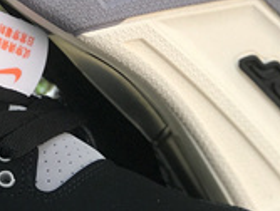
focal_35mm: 252
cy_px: 75
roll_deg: -0.9
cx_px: -2
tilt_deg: -6.9
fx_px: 2043
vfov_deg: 5.9
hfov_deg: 7.8
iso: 25
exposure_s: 1/100
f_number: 2.8
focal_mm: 6.6
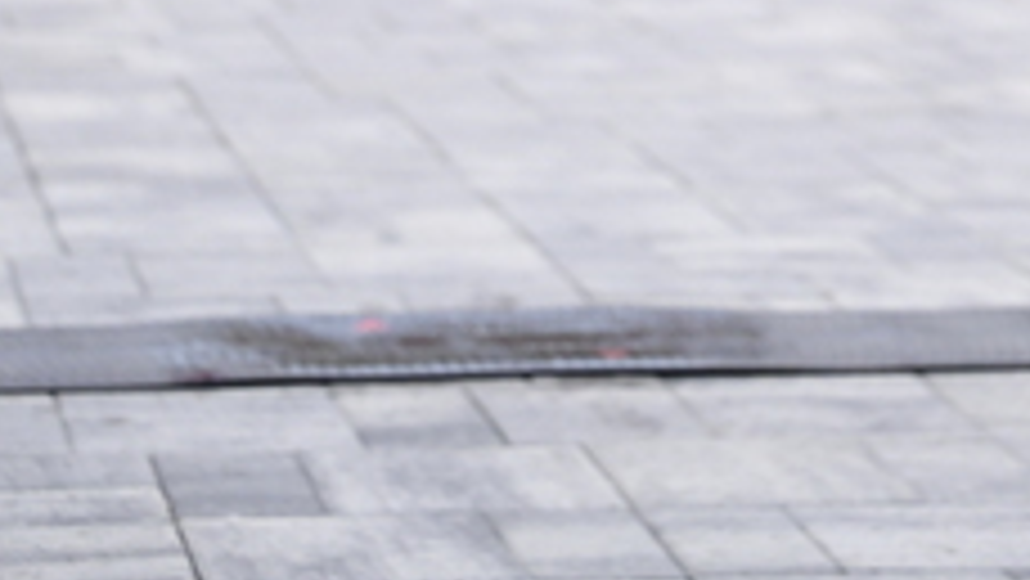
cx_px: 803
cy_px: -602
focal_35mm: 176
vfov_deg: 6.7
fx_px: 4809
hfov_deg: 12.2
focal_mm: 70
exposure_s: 1/1250
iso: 1250
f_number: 2.8
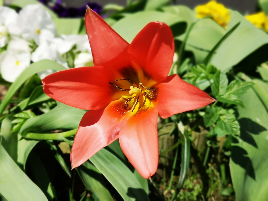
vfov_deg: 27.0
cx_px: 134
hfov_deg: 35.5
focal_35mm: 54
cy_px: 100
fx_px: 418
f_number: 4
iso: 50
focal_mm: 3.95
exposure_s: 1/2174
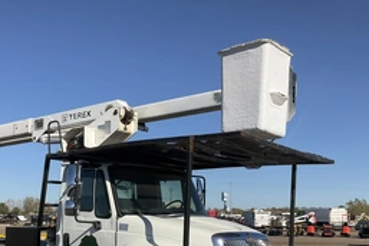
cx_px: 142
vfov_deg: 27.9
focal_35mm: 47
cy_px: 206
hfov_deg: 41.7
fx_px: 481
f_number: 1.8
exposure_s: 1/2538
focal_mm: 3
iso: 25
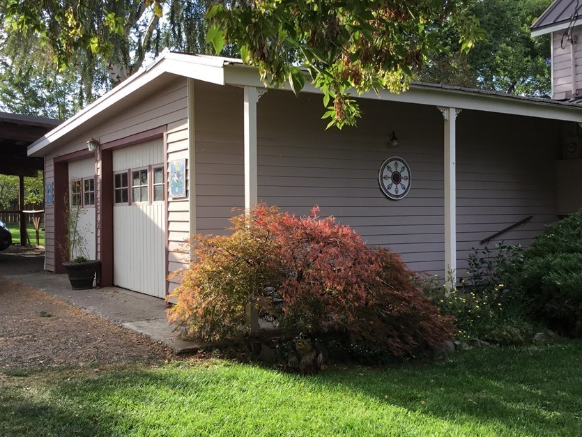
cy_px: 227
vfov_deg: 37.7
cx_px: 242
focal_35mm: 38
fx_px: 639
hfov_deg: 48.7
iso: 25
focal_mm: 3.3
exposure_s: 1/297
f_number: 2.4
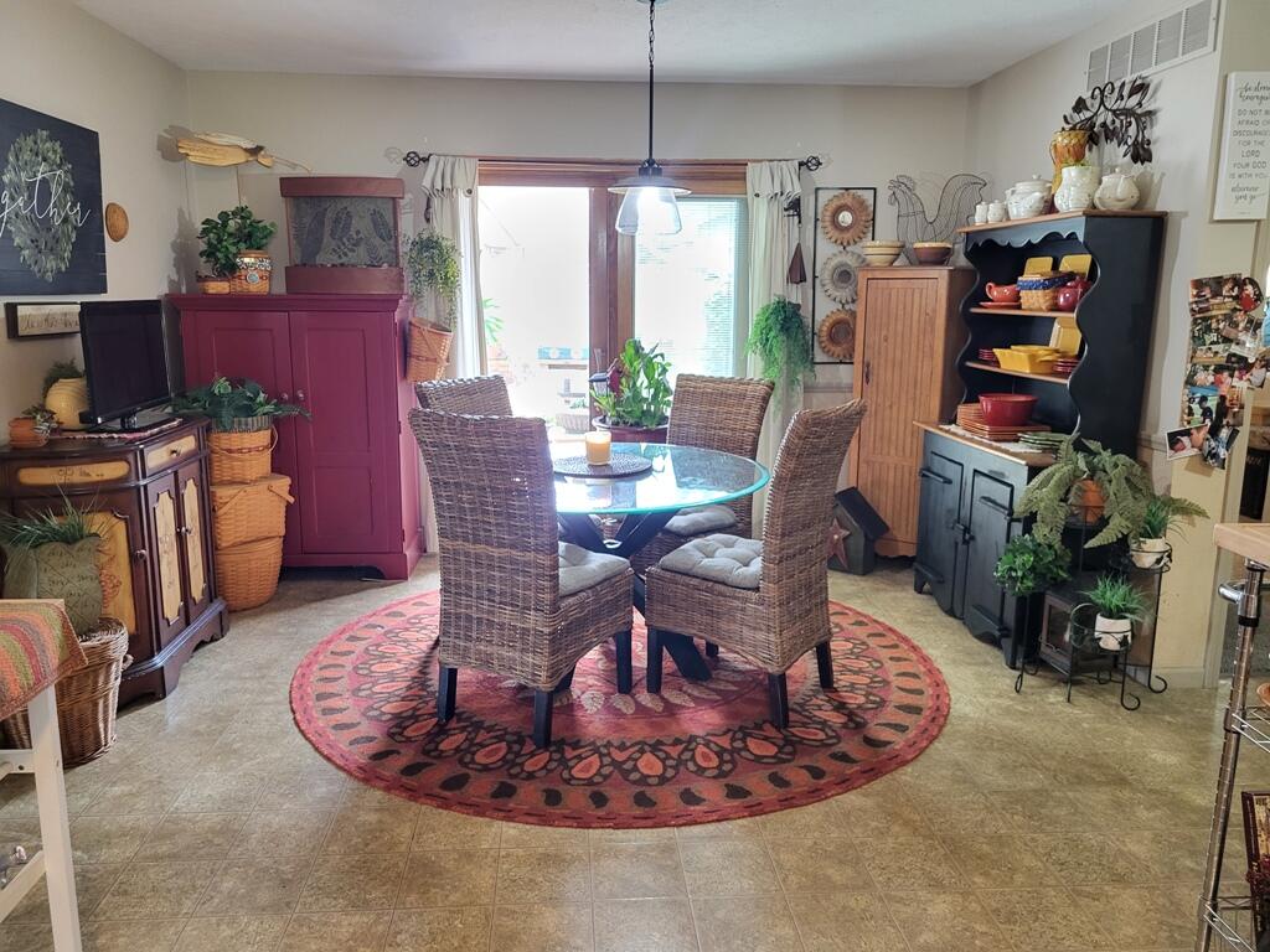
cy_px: 476
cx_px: 635
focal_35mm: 26
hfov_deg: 67.3
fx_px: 954
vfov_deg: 53.1
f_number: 1.8
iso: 500
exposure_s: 1/40
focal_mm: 5.4
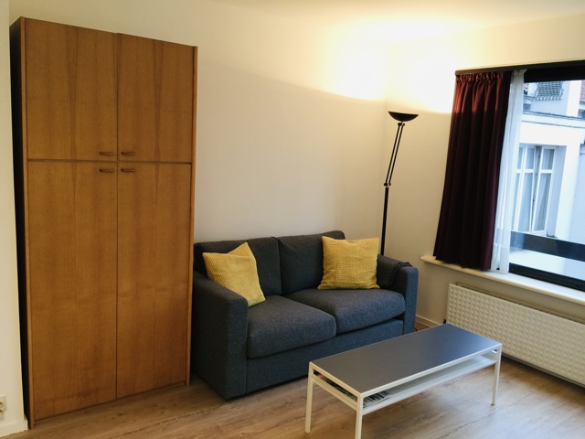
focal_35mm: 29
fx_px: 490
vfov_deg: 48.2
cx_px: 292
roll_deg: -3.1
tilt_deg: -7.7
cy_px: 220
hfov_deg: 61.7
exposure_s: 1/17
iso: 40
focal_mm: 4.15
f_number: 2.2
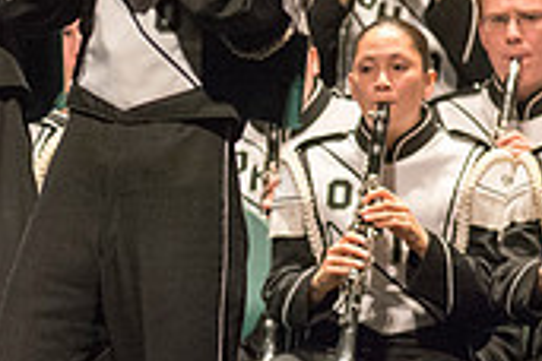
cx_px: -333
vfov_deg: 1.3
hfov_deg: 2.0
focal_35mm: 1020
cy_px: 147
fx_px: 15355
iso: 4000
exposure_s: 1/500
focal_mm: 300
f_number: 2.8
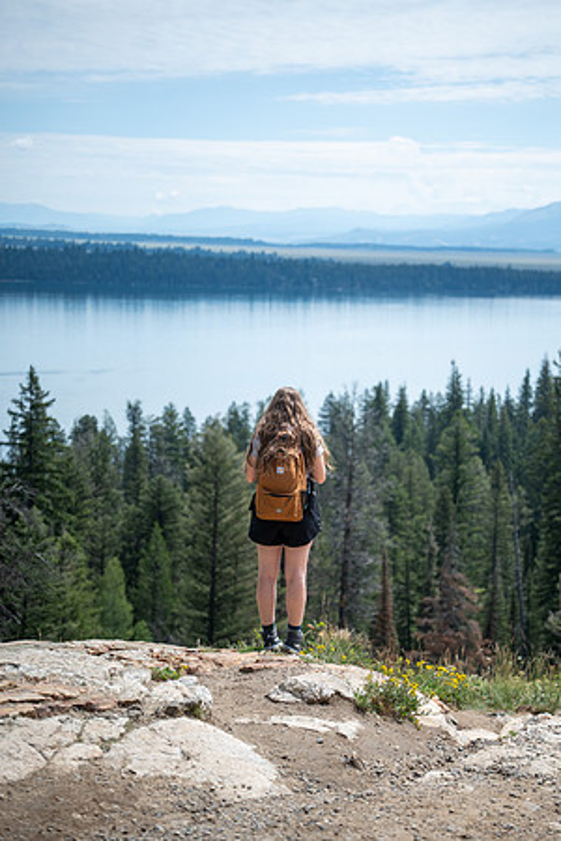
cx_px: 280
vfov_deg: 28.8
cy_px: 420
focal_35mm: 70
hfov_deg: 19.5
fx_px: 1636
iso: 320
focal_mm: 70
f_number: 2.8
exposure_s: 1/5000
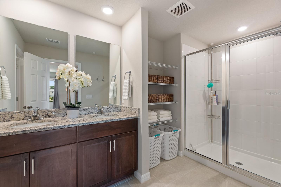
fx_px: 117
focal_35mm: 15
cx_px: 140
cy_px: 94
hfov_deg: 100.4
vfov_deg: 77.3
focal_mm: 10
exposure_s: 1/4
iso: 400
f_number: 4.5
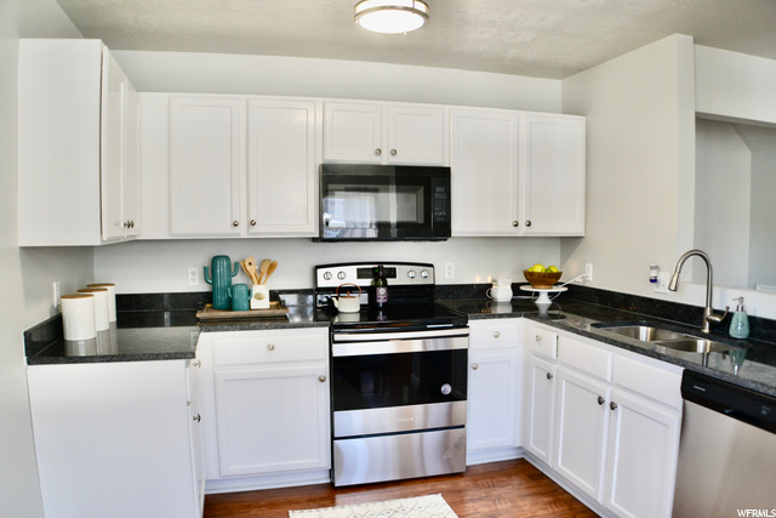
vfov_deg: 40.0
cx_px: 388
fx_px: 711
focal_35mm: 33
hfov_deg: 57.2
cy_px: 259
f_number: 4.5
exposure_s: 1/80
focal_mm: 22
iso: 400
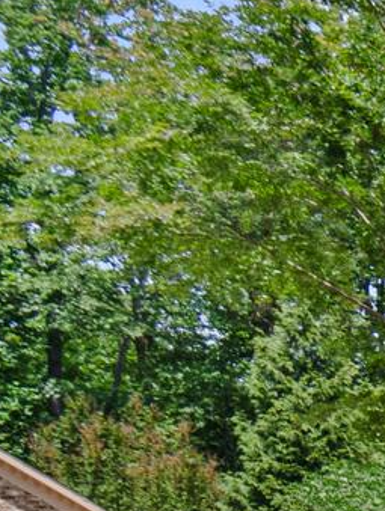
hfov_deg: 9.8
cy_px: 545
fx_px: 1288
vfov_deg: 21.5
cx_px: 1314
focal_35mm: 87
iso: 200
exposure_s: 1/400
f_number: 8
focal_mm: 10
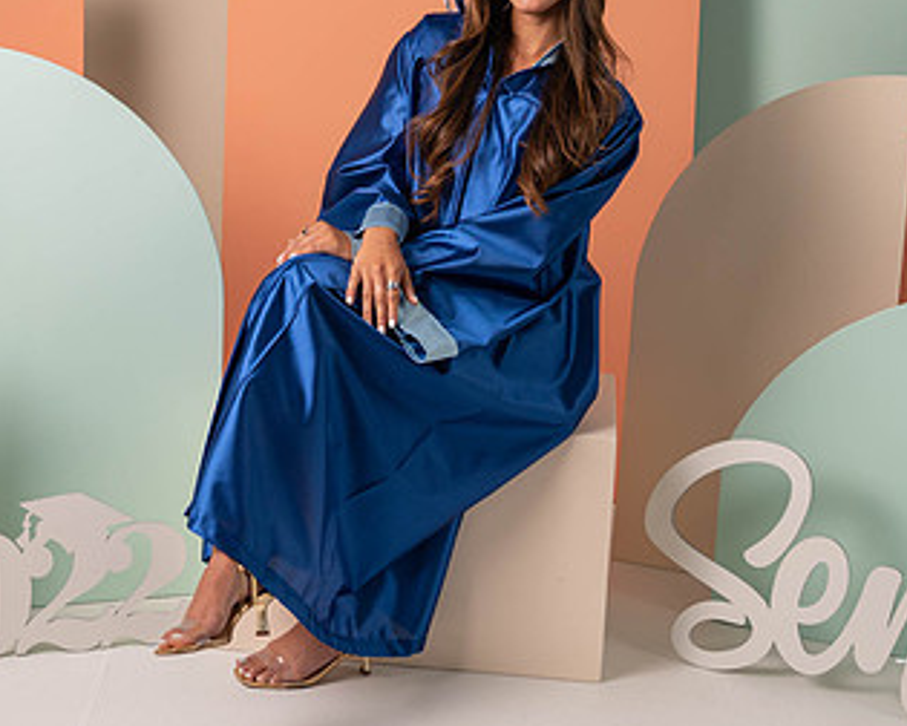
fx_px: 1691
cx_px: 401
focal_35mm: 63
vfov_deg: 23.9
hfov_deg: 30.0
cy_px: 150
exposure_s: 1/125
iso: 125
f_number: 5
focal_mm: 30
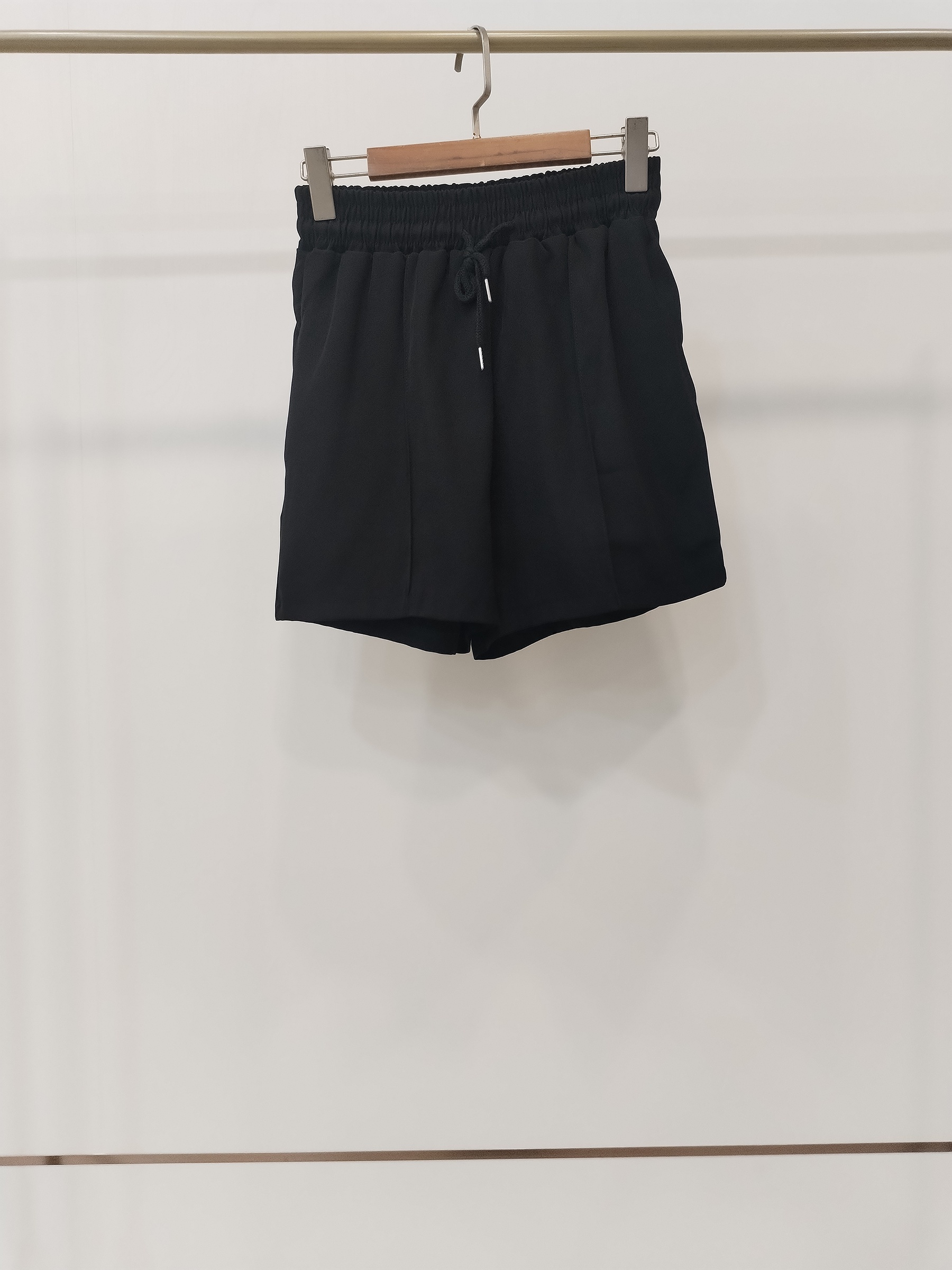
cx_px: 476
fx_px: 1063
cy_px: 635
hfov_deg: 48.2
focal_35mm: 29
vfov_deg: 61.7
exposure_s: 1/60
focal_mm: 4.75
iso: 451
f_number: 1.8
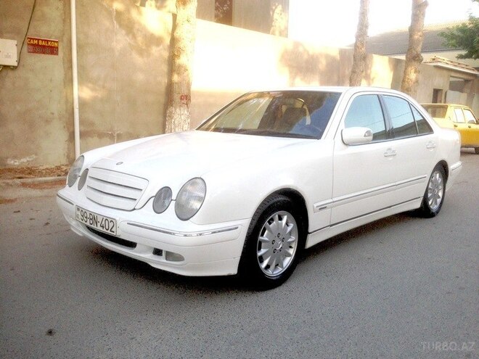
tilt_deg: -8.6
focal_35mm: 33
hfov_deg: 55.4
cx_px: 240
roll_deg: -2.0
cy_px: 180
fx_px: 457
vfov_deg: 42.9
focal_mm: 4.12
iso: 50
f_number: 2.4
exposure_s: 1/219
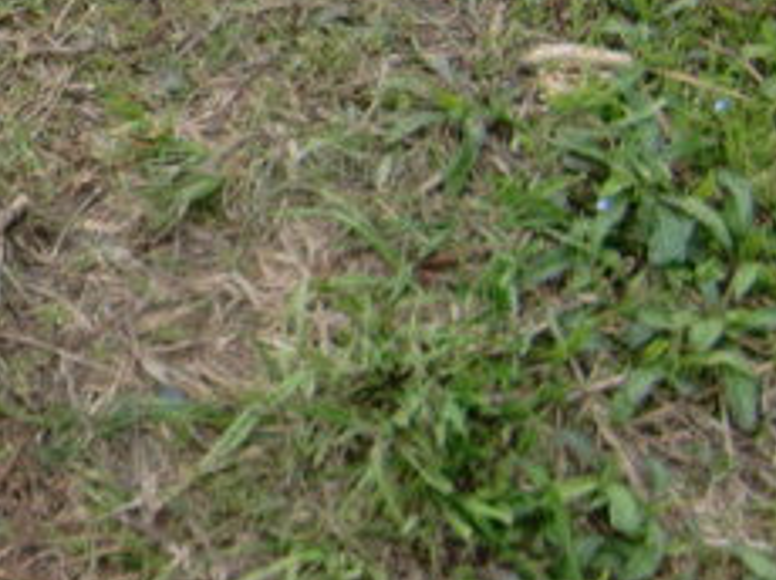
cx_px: -273
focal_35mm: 78
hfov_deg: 22.1
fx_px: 1747
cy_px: 223
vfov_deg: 18.8
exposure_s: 1/160
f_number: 2.6
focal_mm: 4.9
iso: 64
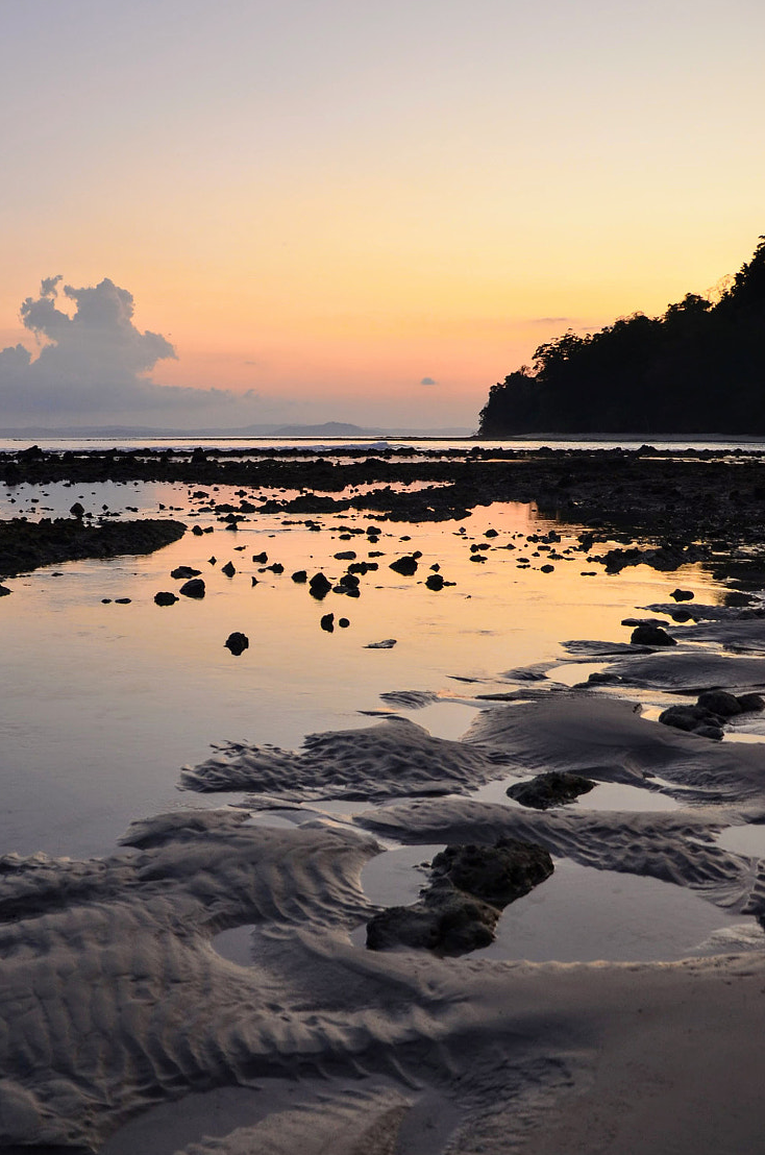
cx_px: 217
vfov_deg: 49.2
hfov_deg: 33.6
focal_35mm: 39
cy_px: 723
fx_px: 1249
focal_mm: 18
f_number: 3.5
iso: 200
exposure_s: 1/20
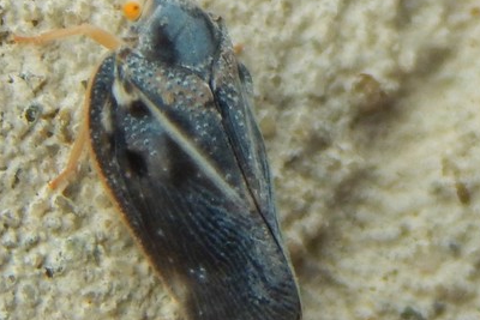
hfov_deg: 4.5
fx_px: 6122
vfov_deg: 3.0
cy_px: 150
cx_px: 200
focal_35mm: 459
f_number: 5.4
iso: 125
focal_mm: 37.1
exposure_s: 1/160
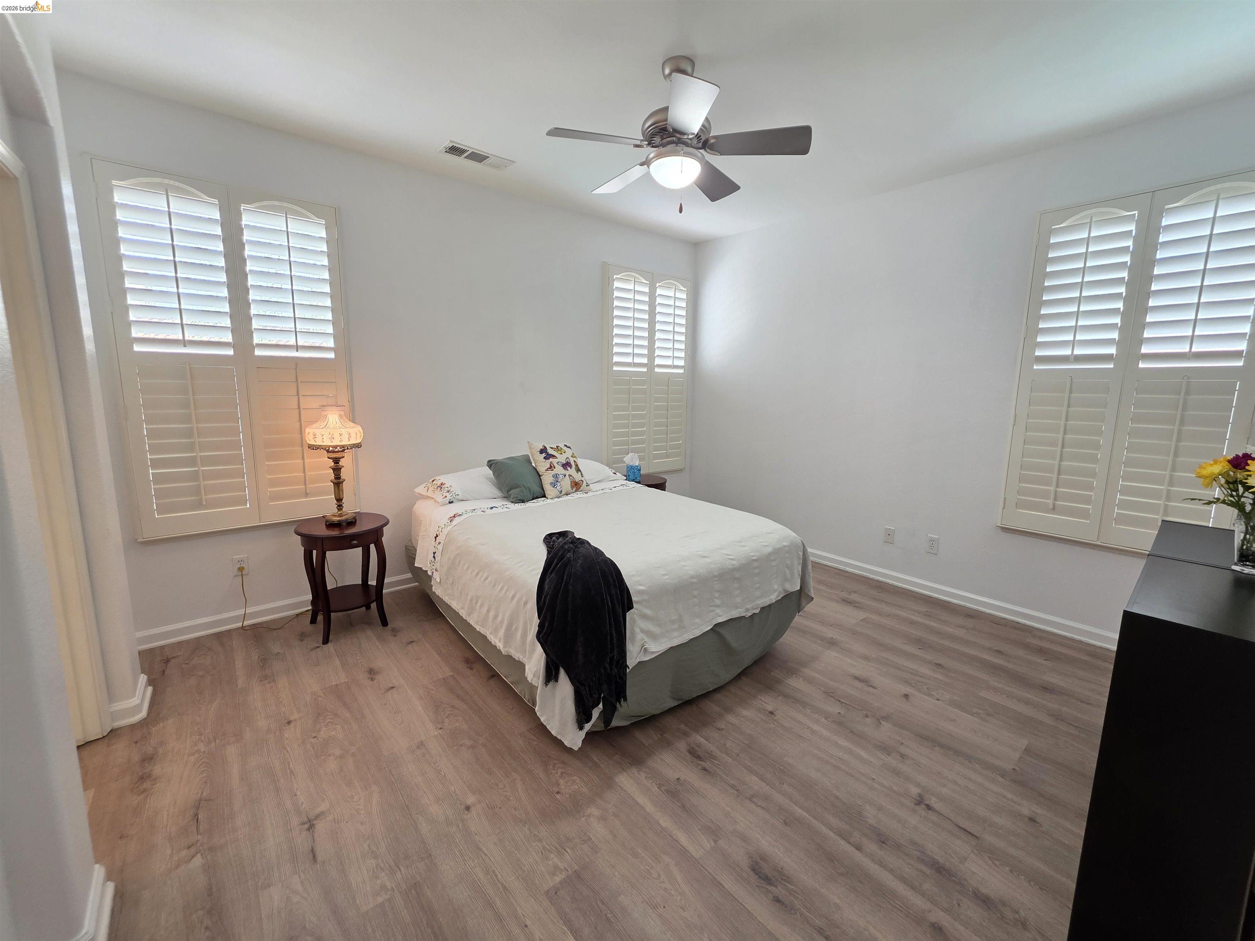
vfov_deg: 89.9
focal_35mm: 13
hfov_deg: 106.2
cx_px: 628
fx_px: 471
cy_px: 470
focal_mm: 2.2
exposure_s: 1/60
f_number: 1.9
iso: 160
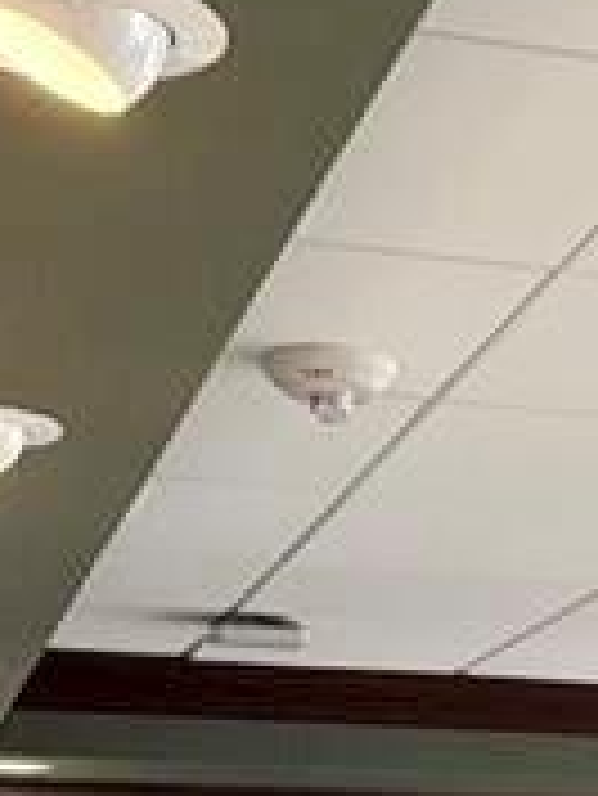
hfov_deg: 12.7
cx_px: 778
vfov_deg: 15.0
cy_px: 1448
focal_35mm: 113
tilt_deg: -6.9
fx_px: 2600
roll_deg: +1.2
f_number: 1.6
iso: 200
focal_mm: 5.96
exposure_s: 1/120
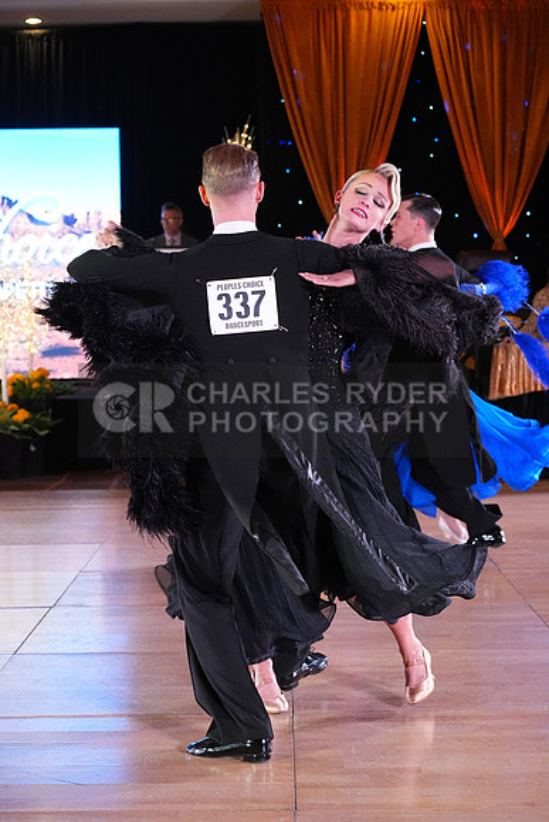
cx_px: 274
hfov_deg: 19.5
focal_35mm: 70
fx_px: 1600
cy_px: 411
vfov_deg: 28.8
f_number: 5
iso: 8000
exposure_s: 1/400
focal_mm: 70
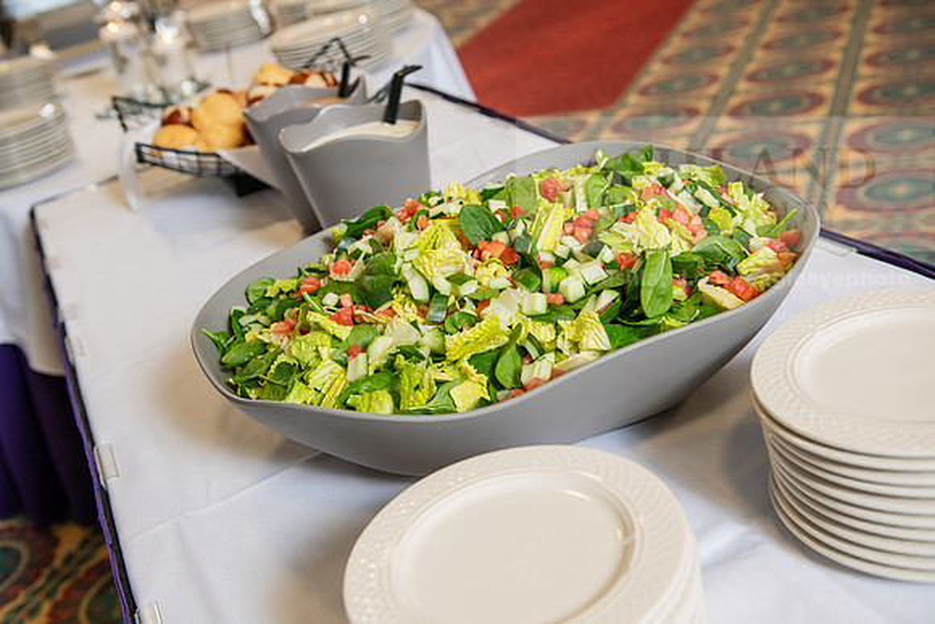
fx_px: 1091
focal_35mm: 42
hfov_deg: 46.4
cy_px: 312
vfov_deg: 31.9
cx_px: 468
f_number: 4
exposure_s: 1/80
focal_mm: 42
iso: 320
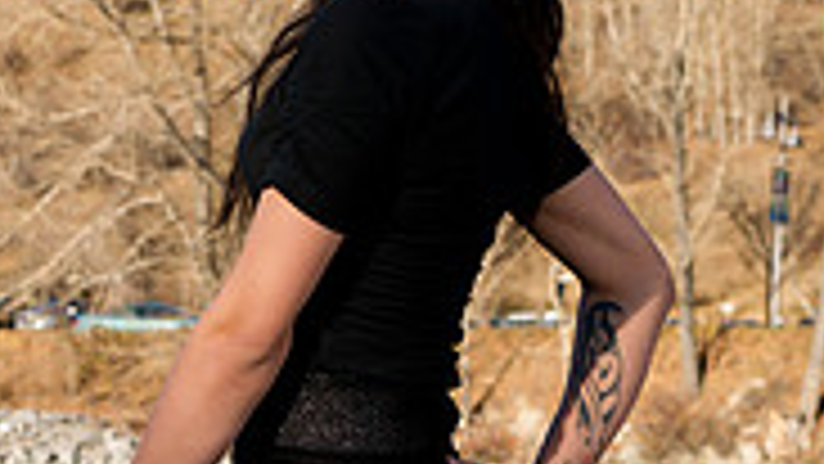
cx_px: 288
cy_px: 622
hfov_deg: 16.6
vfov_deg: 9.2
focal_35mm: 129
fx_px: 2819
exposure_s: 1/200
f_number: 6.3
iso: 200
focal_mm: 50
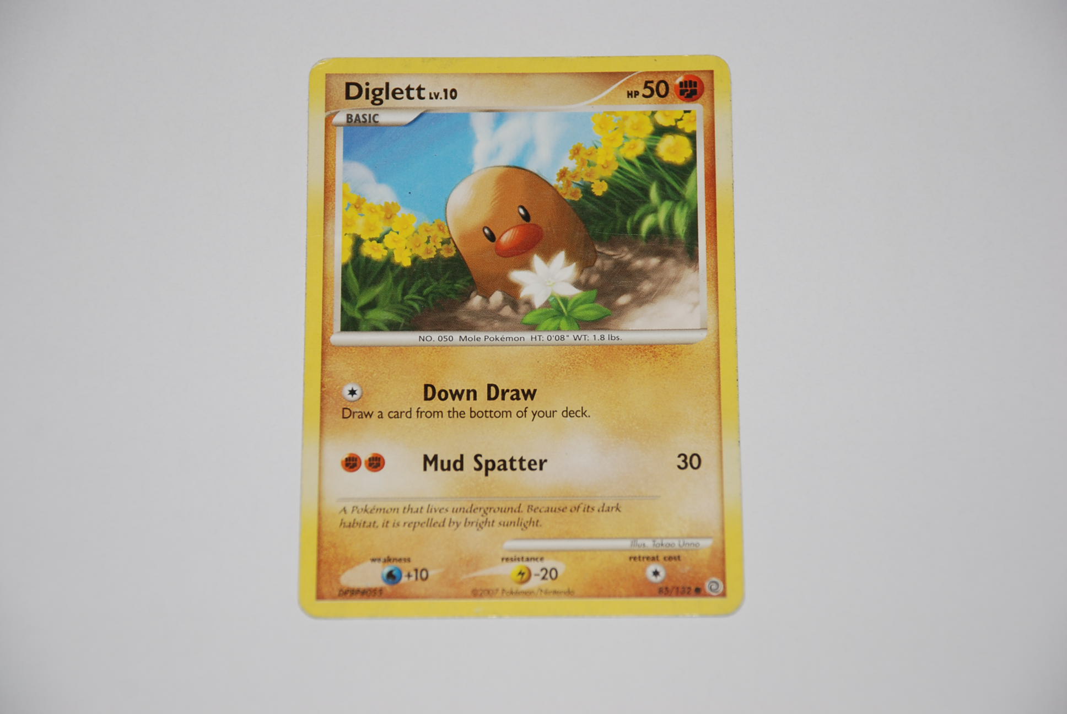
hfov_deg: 15.2
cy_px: 357
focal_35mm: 135
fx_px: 4006
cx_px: 534
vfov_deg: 10.2
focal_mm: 90
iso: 200
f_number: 5.6
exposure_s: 1/60
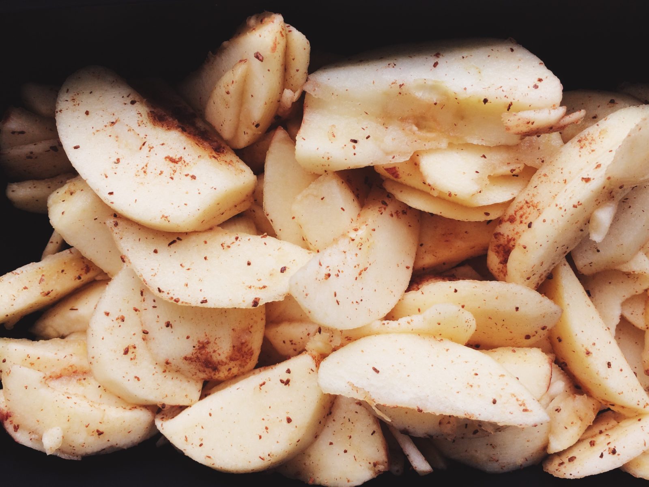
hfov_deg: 61.7
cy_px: 244
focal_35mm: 29
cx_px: 324
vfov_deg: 48.2
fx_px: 544
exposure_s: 1/159
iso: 32
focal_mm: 4.15
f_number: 2.2
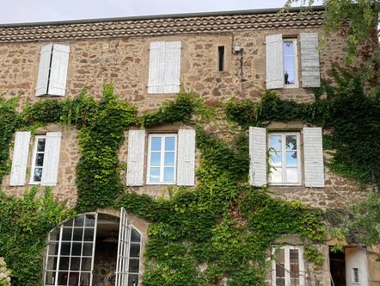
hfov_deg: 48.9
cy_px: 171
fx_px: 417
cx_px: 176
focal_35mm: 38
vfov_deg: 37.6
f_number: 1.8
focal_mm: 3.99
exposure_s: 1/106
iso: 80
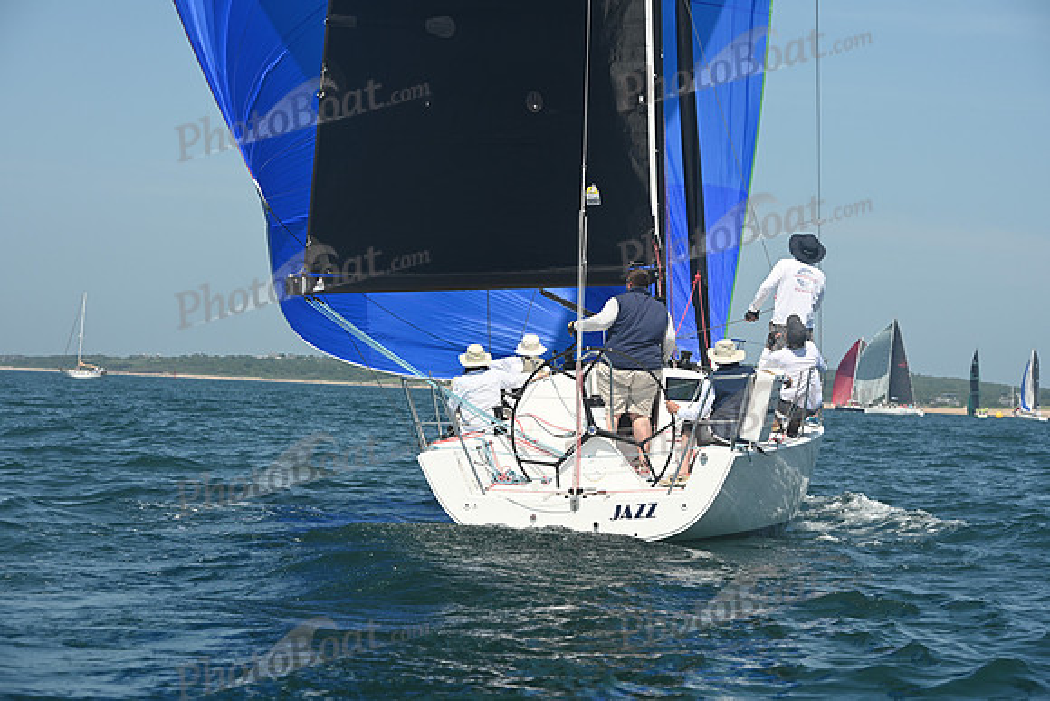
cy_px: 350
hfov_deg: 17.1
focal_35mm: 120
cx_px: 525
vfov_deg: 11.4
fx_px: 3501
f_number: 9
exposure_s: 1/1000
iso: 320
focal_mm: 120
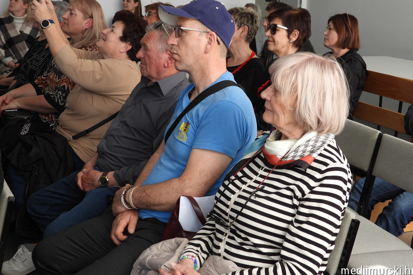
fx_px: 665
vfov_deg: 23.4
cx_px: 209
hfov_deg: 34.5
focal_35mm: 58
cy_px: 128
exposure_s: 1/160
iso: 100
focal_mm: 9.8
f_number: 3.5
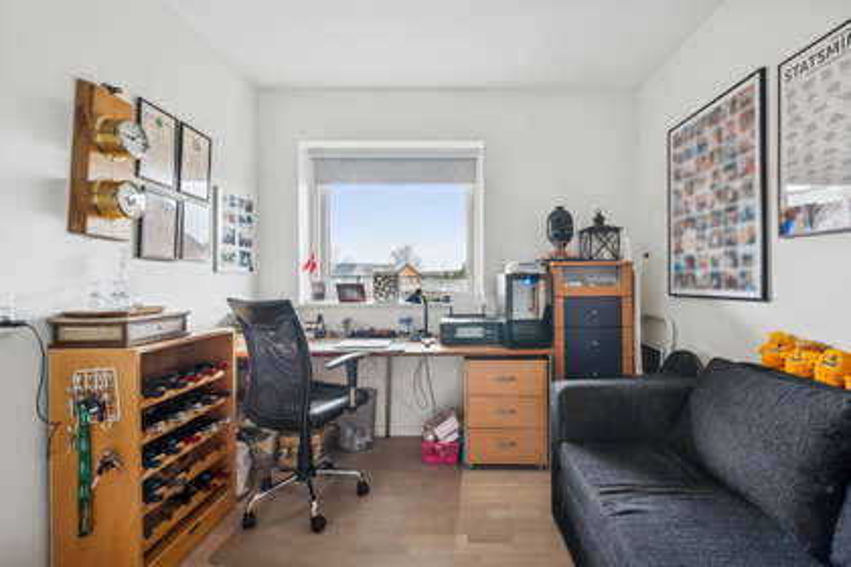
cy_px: 284
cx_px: 426
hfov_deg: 96.7
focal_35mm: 16
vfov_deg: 73.7
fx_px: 378
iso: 640
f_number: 9
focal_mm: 16
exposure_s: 1/1.67
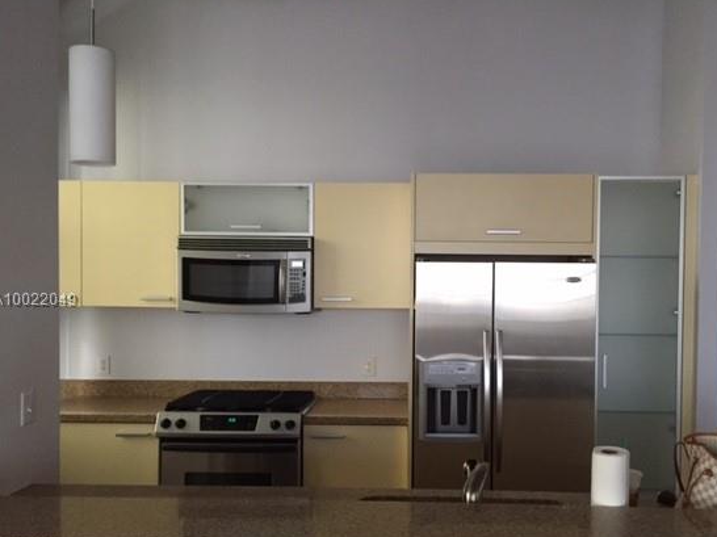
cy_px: 301
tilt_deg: -2.8
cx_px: 410
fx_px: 704
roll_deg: -0.6
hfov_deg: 53.8
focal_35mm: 34
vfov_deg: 41.7
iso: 250
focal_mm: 4.15
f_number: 2.2
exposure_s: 1/20
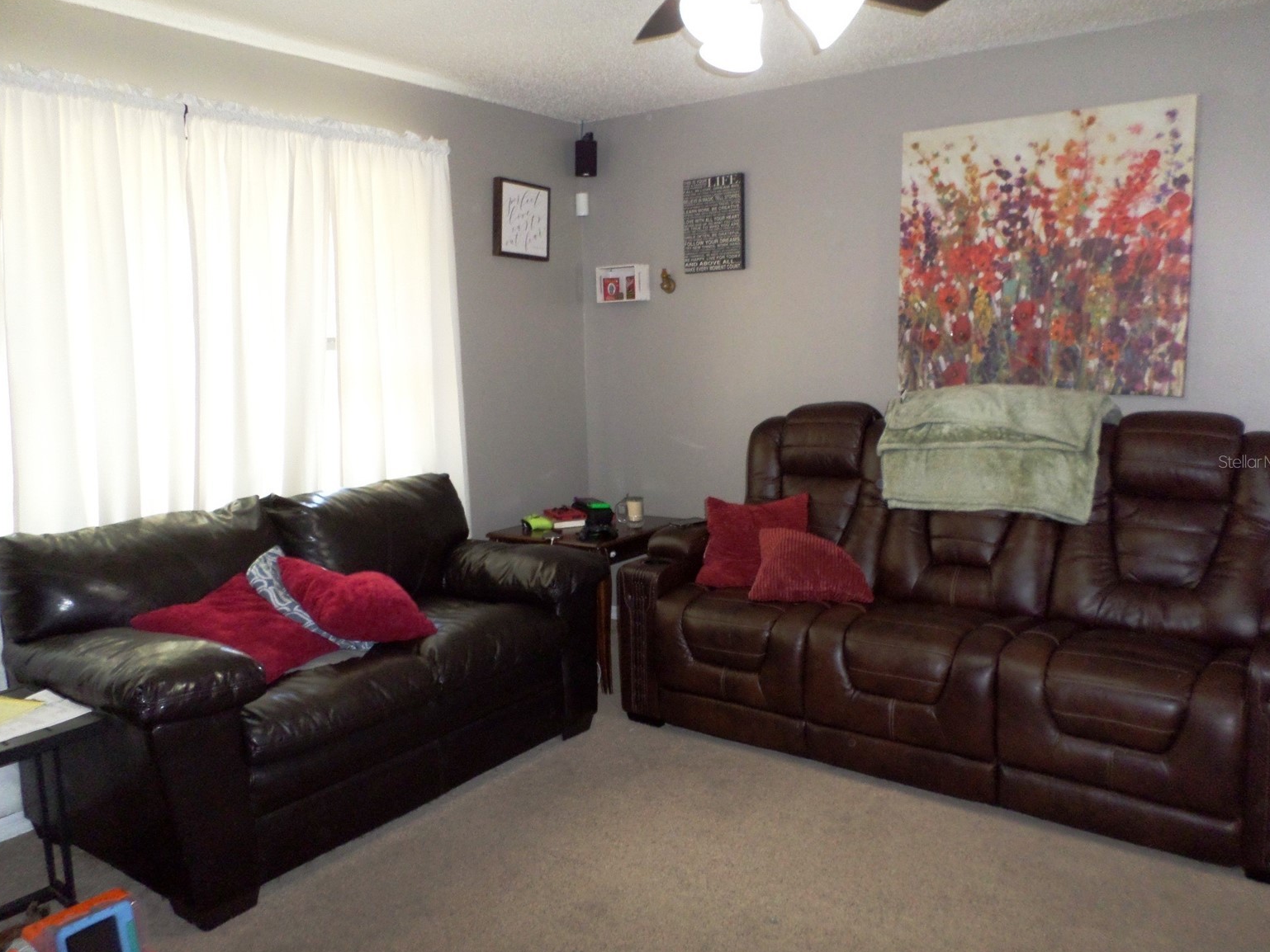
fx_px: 954
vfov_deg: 53.1
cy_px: 461
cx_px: 636
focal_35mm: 26
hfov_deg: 67.3
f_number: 2.5
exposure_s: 1/30
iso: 200
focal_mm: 4.5
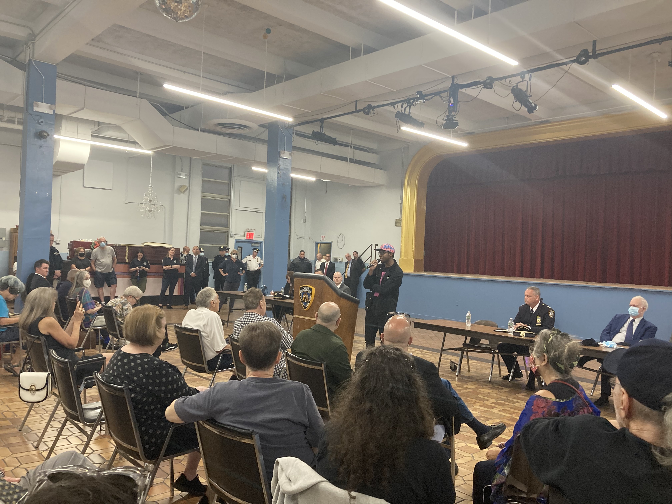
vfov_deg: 49.7
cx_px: 336
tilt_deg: +0.7
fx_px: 544
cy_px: 252
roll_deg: -2.5
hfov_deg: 63.4
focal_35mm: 28
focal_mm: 3.99
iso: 250
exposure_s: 1/60
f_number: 1.8
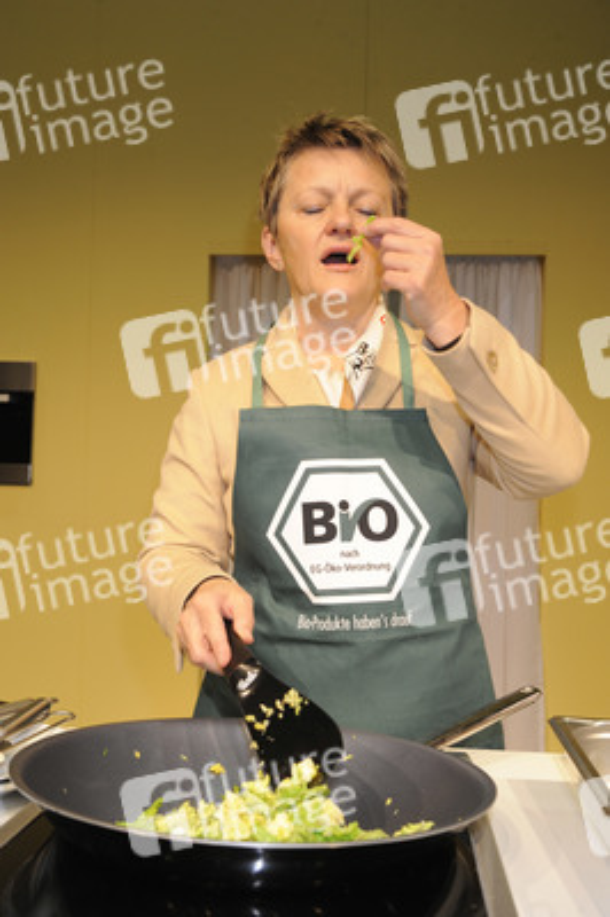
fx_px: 1018
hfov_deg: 33.3
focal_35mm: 40
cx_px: 305
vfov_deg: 48.5
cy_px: 458
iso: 1250
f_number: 7.1
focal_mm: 40
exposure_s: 1/160
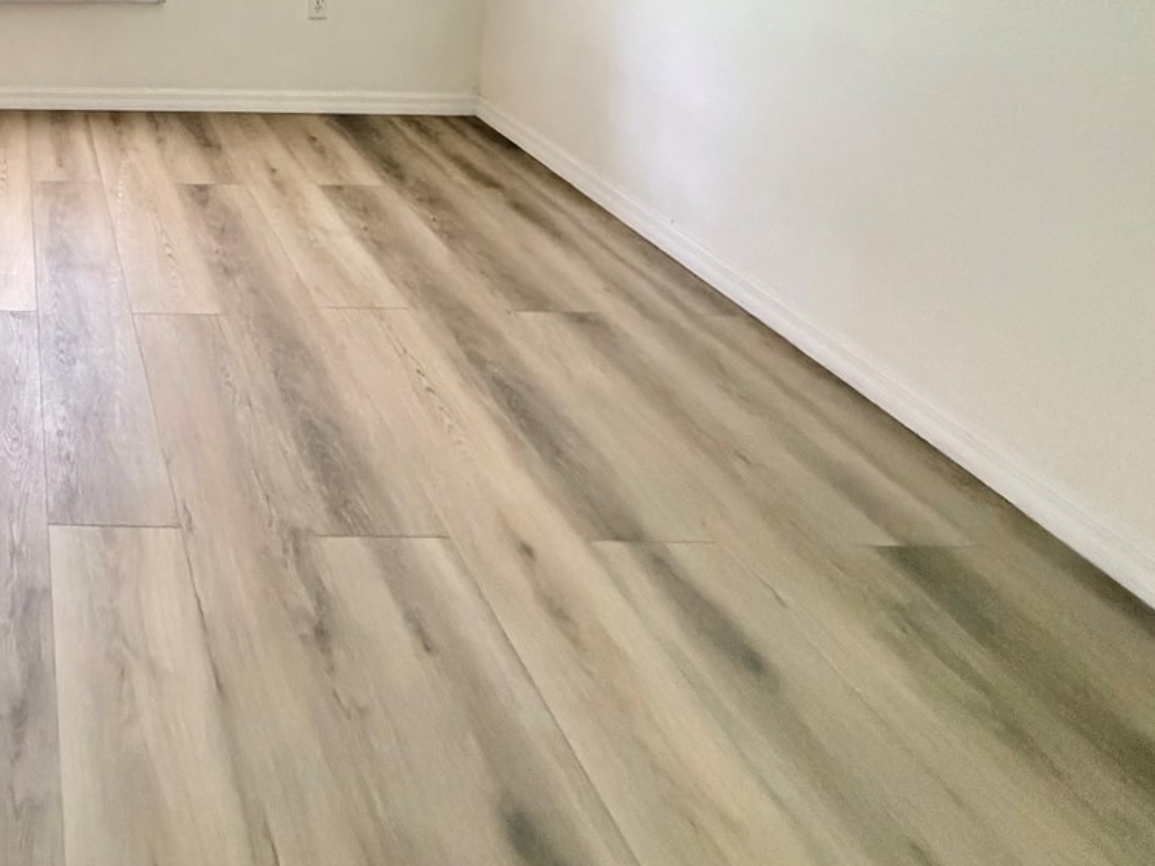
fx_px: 1001
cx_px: 9
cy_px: -53
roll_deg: -0.8
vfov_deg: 39.5
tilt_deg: -10.2
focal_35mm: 30
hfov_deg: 49.4
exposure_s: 1/60
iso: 1000
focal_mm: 2.22
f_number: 2.2
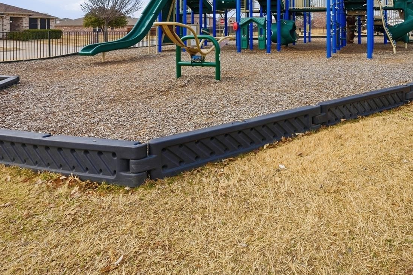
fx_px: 298
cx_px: 279
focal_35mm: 26
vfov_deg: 45.3
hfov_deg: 67.3
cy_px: 31
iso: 100
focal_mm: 14
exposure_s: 1/2500
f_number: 11
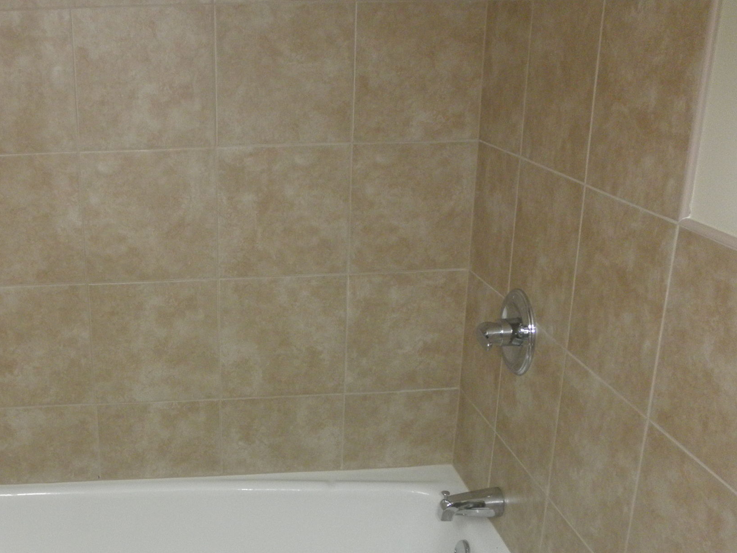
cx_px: 180
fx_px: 937
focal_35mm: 44
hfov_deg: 41.6
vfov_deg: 32.6
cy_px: 362
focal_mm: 5
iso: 200
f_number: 3
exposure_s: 1/30
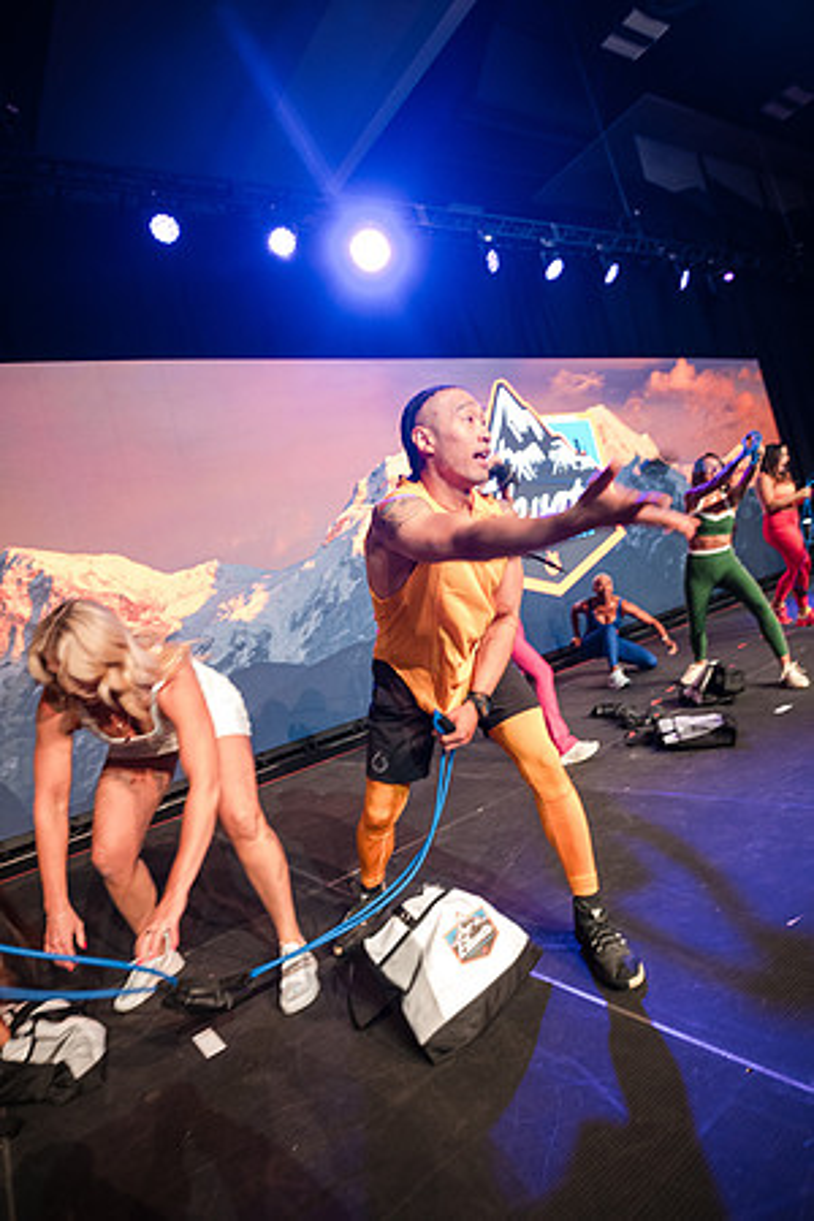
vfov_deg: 84.0
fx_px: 678
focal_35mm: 20
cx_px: 407
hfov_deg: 61.9
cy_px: 610
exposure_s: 1/80
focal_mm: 20
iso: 3200
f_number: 2.8
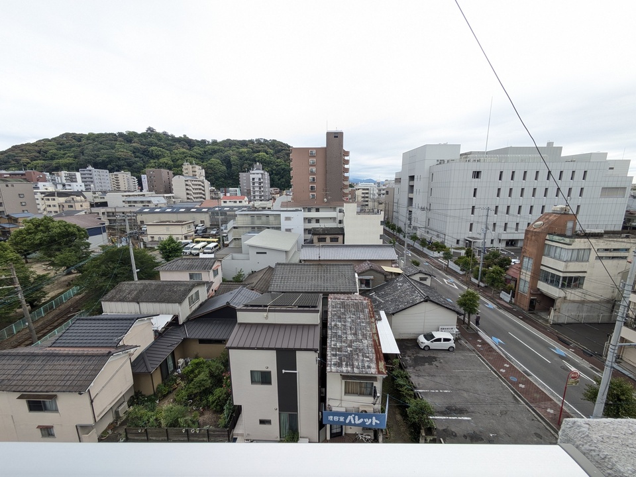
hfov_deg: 102.1
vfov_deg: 85.7
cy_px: 238
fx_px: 257
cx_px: 318
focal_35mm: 14
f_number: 2.2
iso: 49
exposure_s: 1/442
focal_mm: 1.83
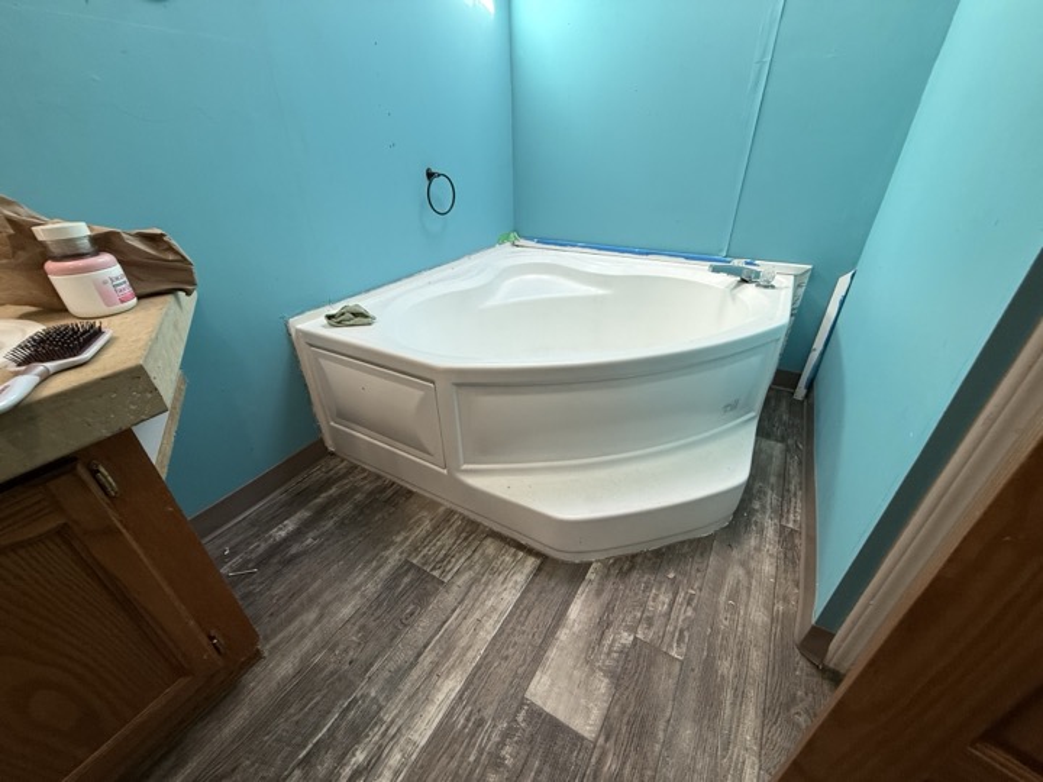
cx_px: 522
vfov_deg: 85.7
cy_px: 391
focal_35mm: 14
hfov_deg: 102.1
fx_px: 422
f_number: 2.2
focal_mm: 2.22
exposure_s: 1/120
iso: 125
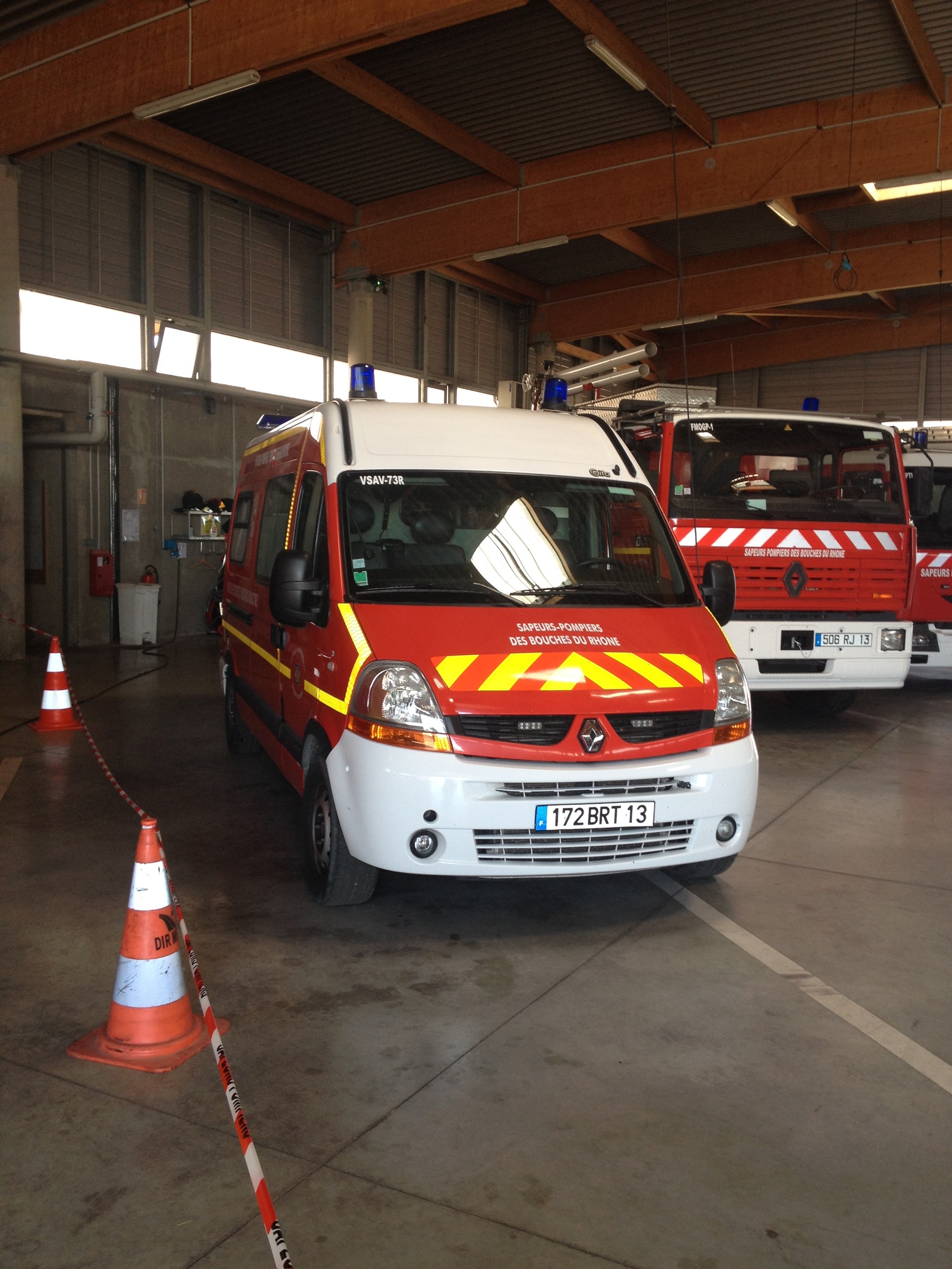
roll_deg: -0.7
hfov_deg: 40.7
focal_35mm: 35
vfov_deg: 52.6
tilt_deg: -6.4
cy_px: 634
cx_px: 476
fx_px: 1283
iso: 50
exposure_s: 1/40
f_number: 2.4
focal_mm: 4.28
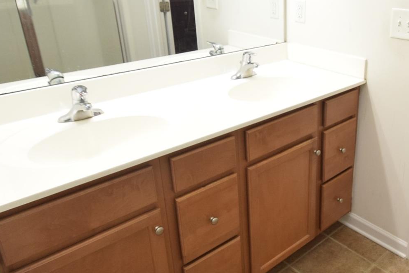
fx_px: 352
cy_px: 83
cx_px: 306
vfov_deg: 41.6
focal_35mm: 31
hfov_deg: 57.2
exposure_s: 1/80
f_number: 4.5
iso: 800
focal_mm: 10
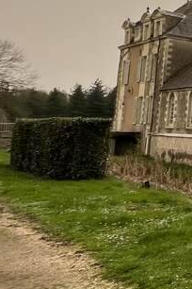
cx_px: 516
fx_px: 424
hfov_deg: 13.2
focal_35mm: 53
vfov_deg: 37.1
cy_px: 94
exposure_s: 1/1672
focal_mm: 1.57
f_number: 1.8
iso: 32
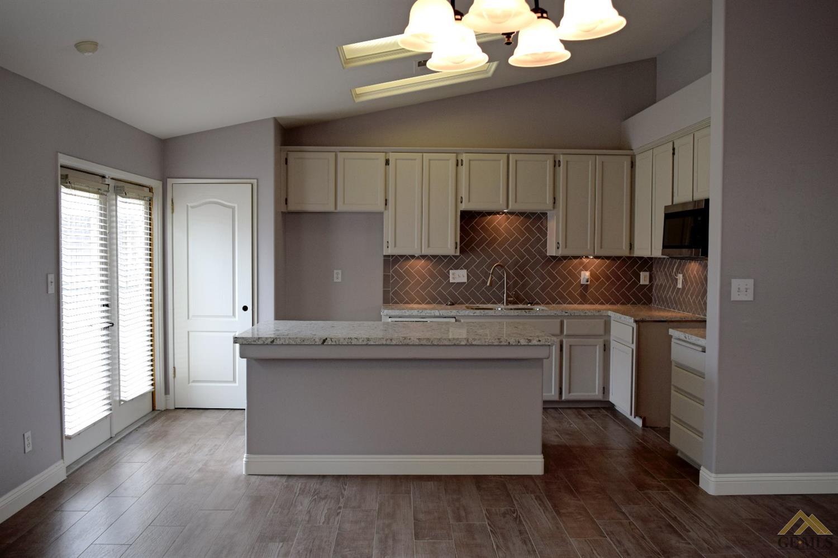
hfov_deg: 61.9
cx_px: 419
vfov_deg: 43.6
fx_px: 698
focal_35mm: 30
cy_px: 279
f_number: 5.6
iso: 400
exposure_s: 1/125
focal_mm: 20
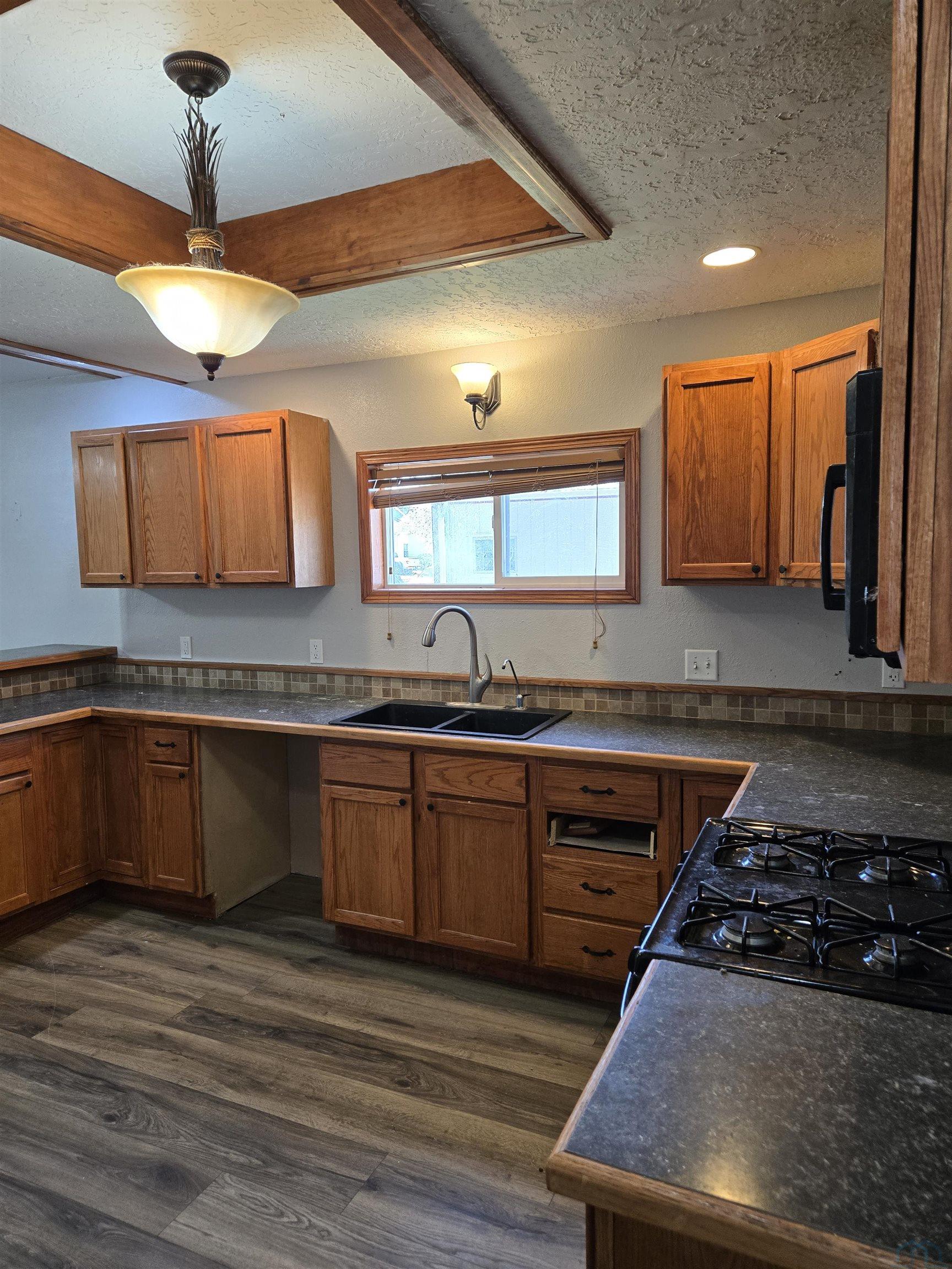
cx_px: 476
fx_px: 843
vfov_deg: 73.9
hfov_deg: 58.9
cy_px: 634
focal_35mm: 23
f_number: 1.8
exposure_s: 1/120
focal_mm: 5.4
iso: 200
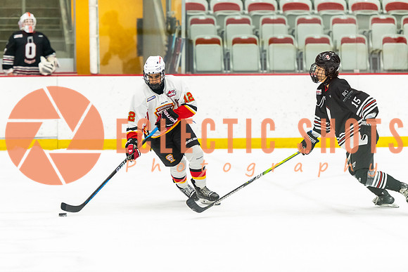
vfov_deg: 7.3
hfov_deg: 11.0
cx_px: 177
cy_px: 118
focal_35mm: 188
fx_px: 2126
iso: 3200
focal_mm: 160
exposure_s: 1/640
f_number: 2.8
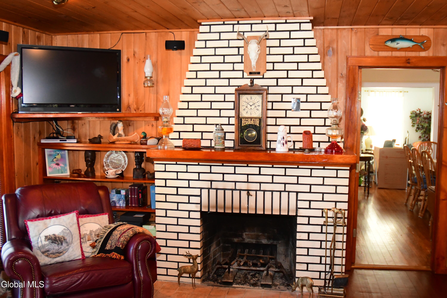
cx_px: 224
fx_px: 447
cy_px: 149
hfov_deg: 53.1
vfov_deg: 36.9
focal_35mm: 36
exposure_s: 1/160
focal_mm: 18
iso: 2000
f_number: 3.5
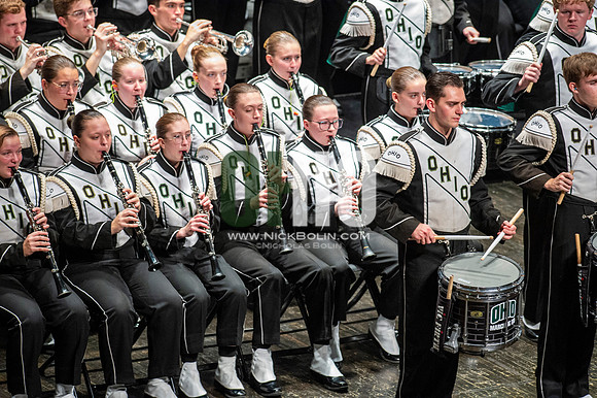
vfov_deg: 4.6
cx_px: 298
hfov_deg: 6.9
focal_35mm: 300
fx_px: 4972
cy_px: 199
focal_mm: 300
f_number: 5.6
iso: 5000
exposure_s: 1/400
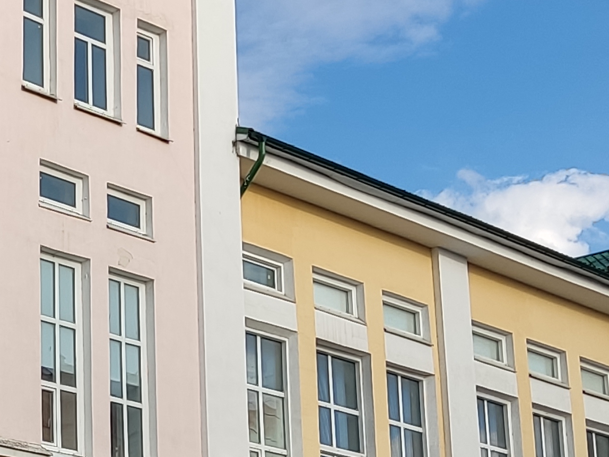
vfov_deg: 12.9
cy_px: 258
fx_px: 2023
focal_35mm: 115
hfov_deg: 16.4
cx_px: -127
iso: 50
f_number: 1.79
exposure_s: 1/986
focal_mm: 4.71
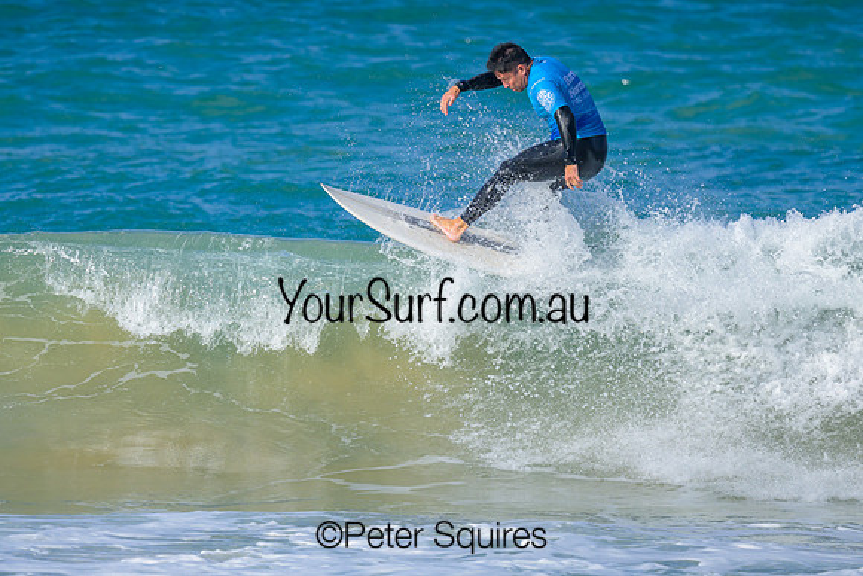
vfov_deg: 1.3
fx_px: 26336
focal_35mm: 1098
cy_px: 321
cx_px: 461
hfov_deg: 1.9
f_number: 6.3
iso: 220
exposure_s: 1/2000
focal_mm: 800
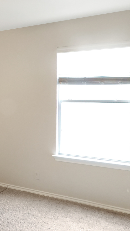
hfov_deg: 25.0
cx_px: -41
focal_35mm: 41
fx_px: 251
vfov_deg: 49.3
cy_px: 101
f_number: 3
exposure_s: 1/30
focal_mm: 4
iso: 280
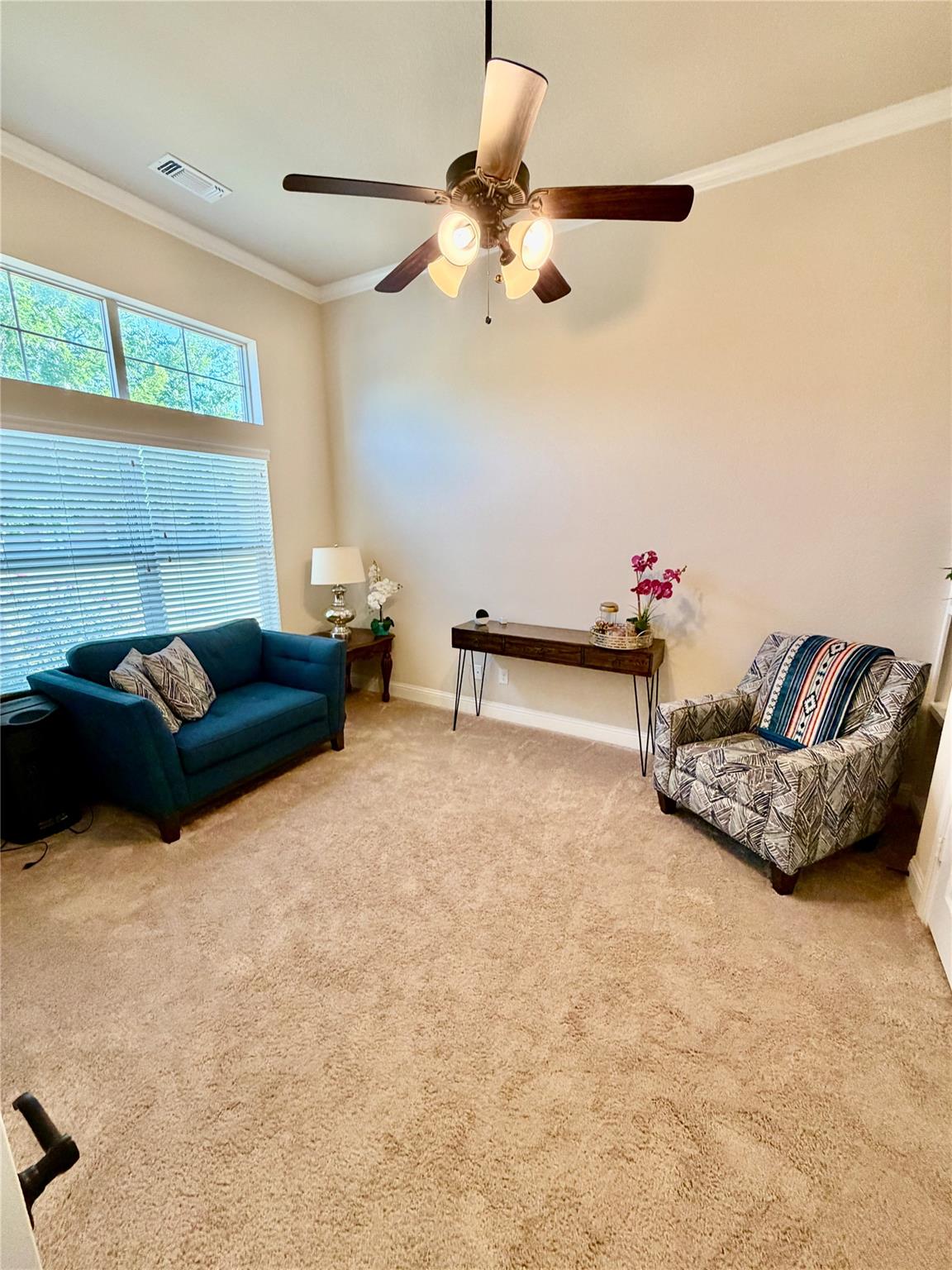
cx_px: 476
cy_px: 635
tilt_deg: -13.5
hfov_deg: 85.7
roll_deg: +0.4
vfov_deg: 102.1
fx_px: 513
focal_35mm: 14
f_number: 2.2
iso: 320
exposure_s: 1/120
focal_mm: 2.22
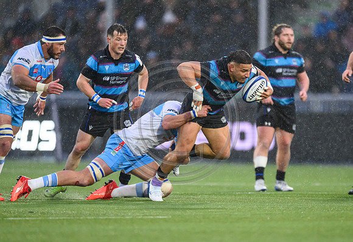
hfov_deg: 3.1
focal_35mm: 662
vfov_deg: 2.1
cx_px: 206
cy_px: 131
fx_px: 6547
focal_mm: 560
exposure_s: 1/1600
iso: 4000
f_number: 4
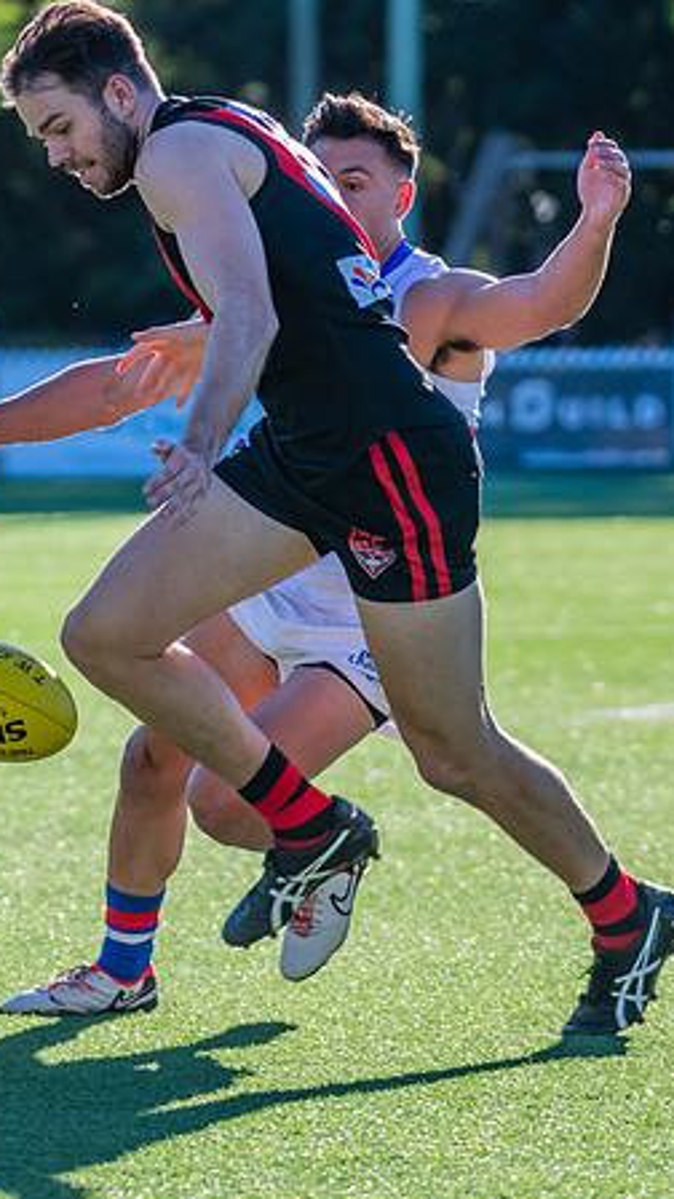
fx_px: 12614
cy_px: 597
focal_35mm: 397
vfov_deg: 5.4
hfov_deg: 3.1
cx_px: 230
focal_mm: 240
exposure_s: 1/1600
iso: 800
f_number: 7.1
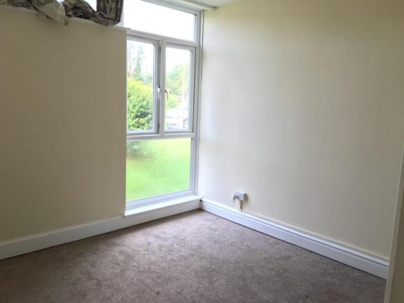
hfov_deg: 61.7
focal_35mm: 29
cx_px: 202
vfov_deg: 48.2
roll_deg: -1.6
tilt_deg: -7.6
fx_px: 338
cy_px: 152
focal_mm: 4.15
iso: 25
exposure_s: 1/50
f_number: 2.2
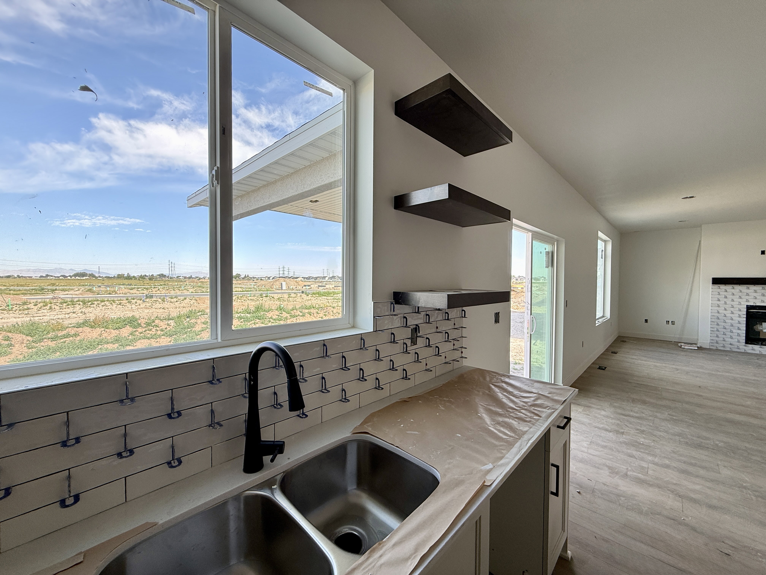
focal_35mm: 14
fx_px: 310
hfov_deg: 102.1
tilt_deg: -0.6
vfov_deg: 85.7
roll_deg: -0.4
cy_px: 288
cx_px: 383
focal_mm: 2.22
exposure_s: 1/111
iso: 64
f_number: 2.2
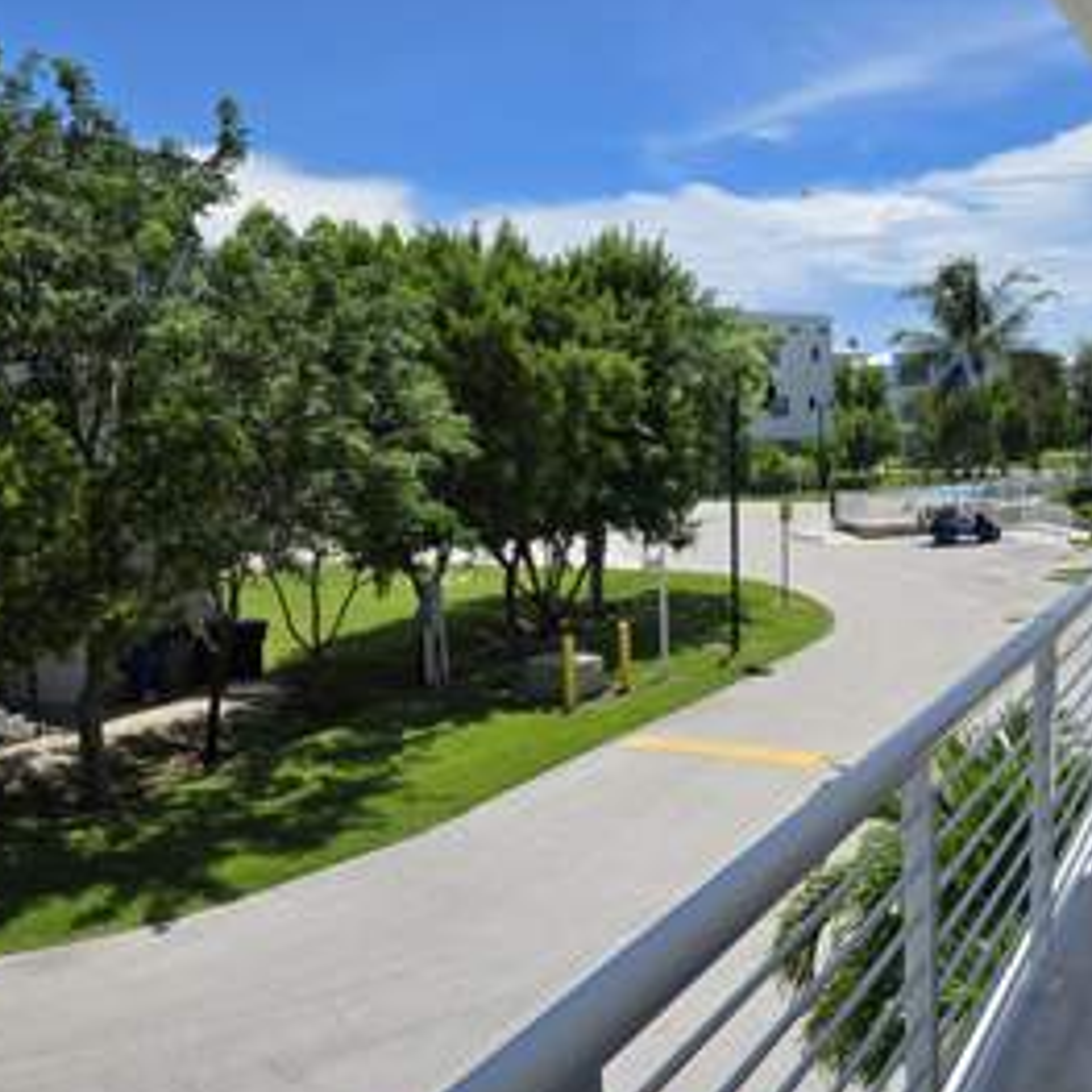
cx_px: 801
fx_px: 1321
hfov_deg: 43.7
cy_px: 633
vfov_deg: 44.8
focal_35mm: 37
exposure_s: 1/2586
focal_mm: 5.4
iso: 25
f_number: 1.8
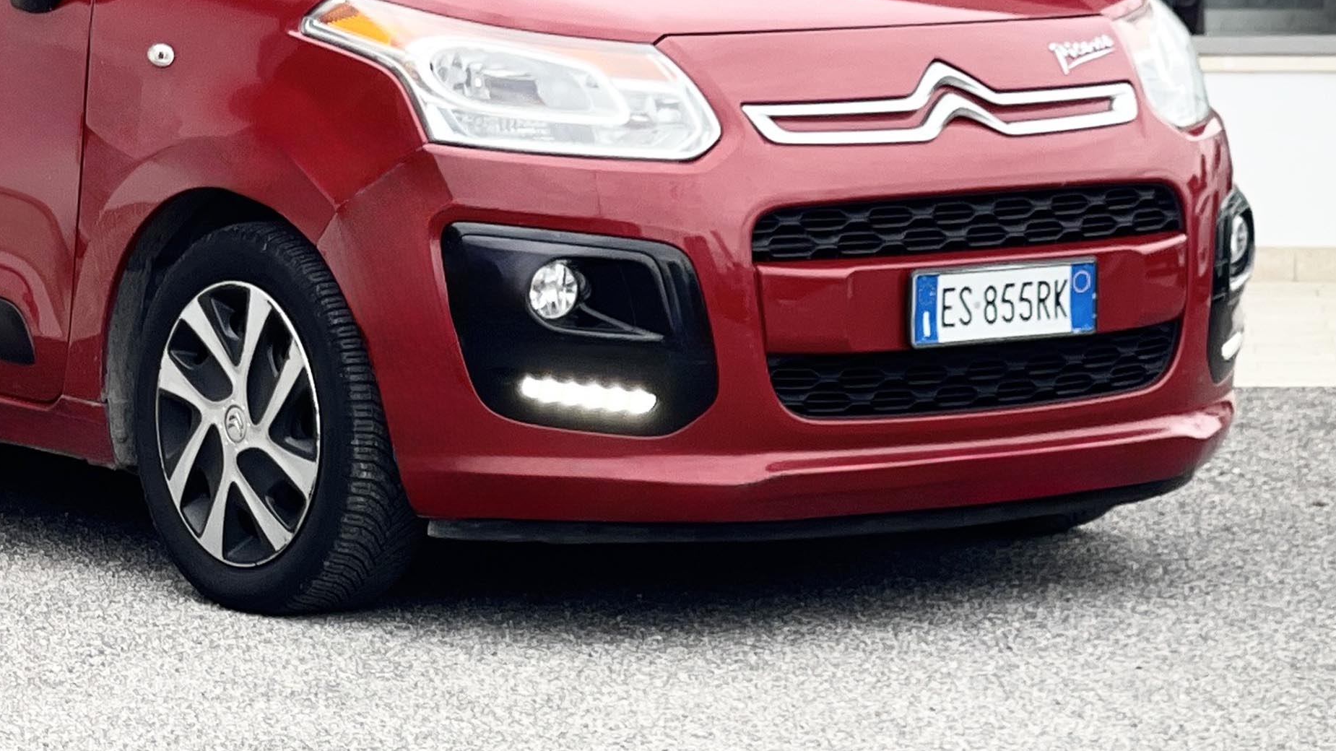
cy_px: 244
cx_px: 365
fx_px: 5384
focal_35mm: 152
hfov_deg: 14.1
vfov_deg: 8.0
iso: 25
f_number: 2.2
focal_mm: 7.5
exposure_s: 1/121
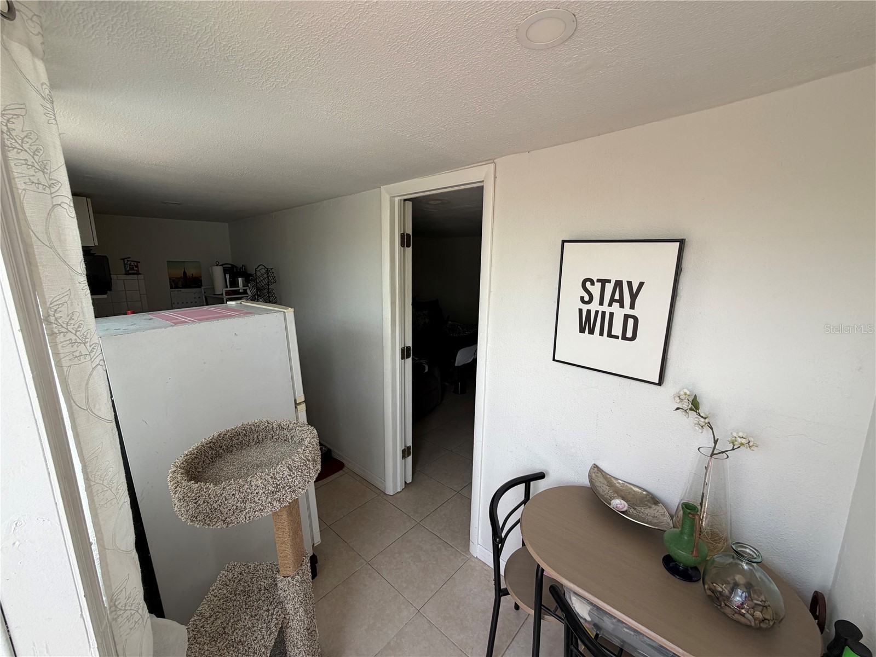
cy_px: 328
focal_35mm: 14
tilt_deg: -11.4
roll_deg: -0.8
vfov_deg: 85.7
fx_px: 354
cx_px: 438
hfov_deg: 102.1
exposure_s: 1/155
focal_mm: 2.22
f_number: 2.2
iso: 40
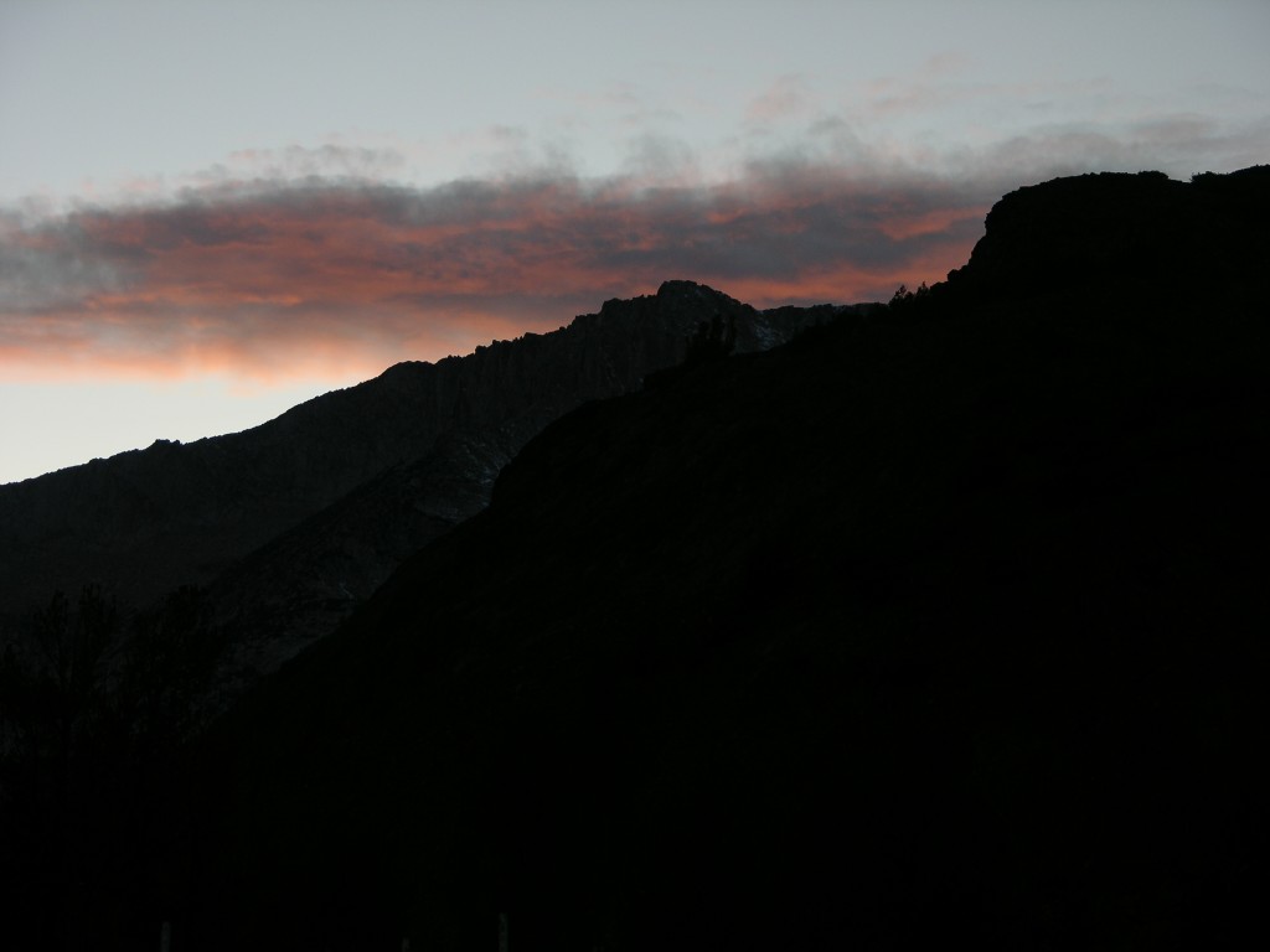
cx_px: 635
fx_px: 4036
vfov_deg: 13.5
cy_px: 476
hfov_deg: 17.9
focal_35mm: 110
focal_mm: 27.3
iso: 50
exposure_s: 1/83.5
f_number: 3.7
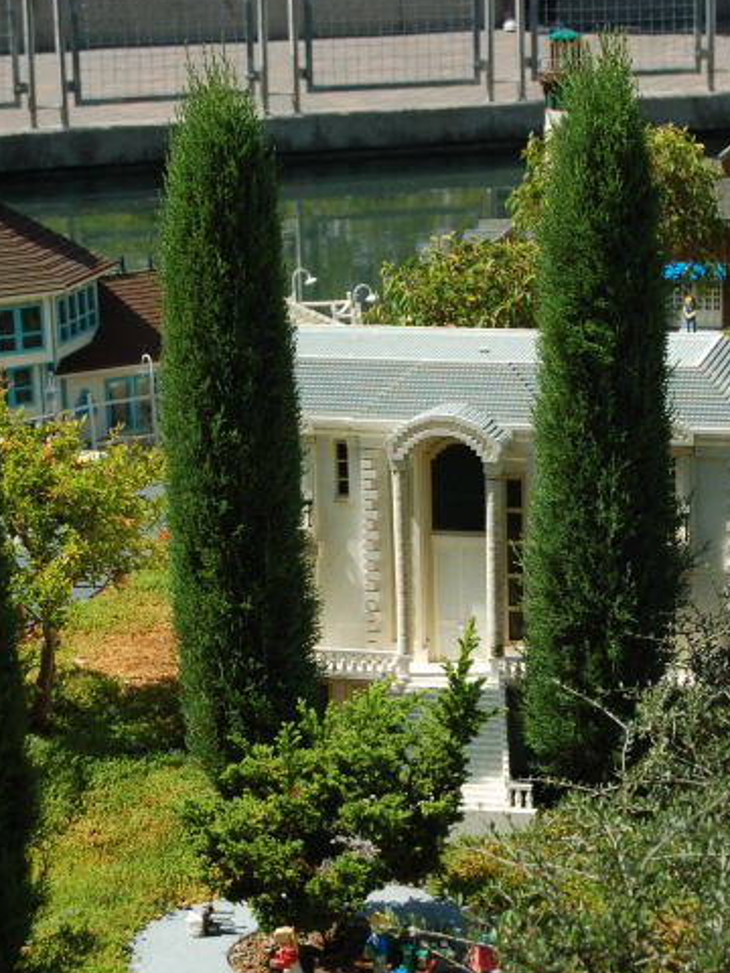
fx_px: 2970
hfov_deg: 14.0
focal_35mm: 106
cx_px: 423
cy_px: 572
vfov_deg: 18.6
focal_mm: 55
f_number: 6.3
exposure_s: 1/160
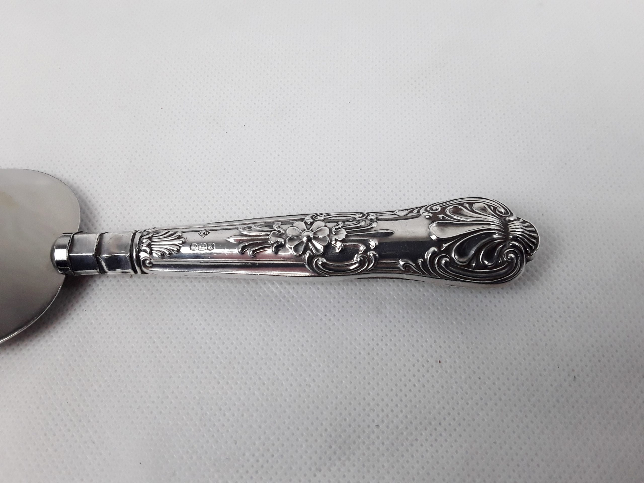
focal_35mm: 27
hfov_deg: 65.3
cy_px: 242
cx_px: 322
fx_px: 502
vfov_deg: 51.4
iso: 80
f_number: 1.9
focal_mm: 2.91
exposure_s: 1/120
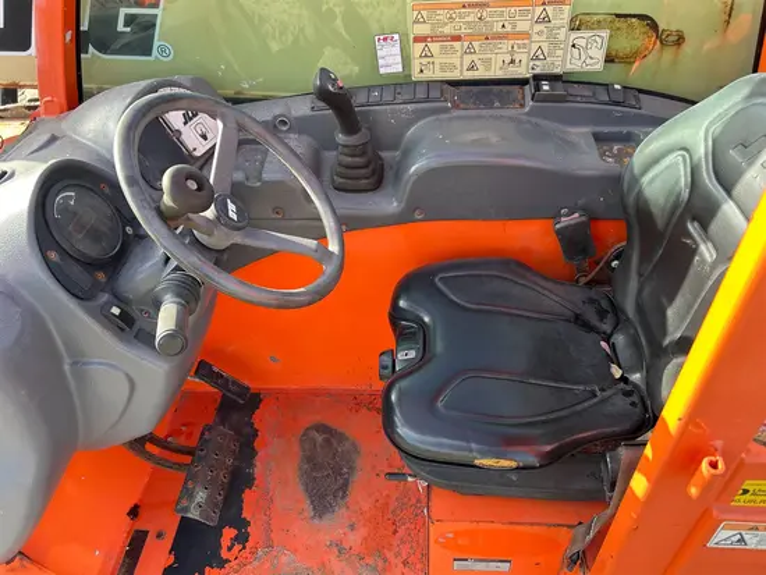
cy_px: 288
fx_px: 576
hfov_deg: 67.3
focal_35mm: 26
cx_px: 383
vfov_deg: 53.1
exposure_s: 1/279
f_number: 1.5
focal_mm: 5.7
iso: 40
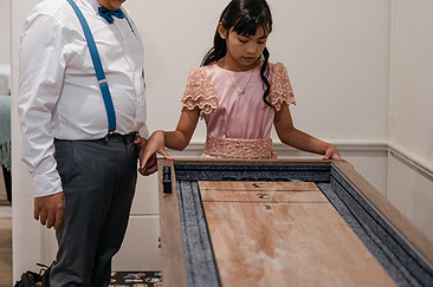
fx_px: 985
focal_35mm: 82
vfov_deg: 16.5
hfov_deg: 24.6
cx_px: 130
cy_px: 70
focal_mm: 50
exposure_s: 1/125
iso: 640
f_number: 1.8
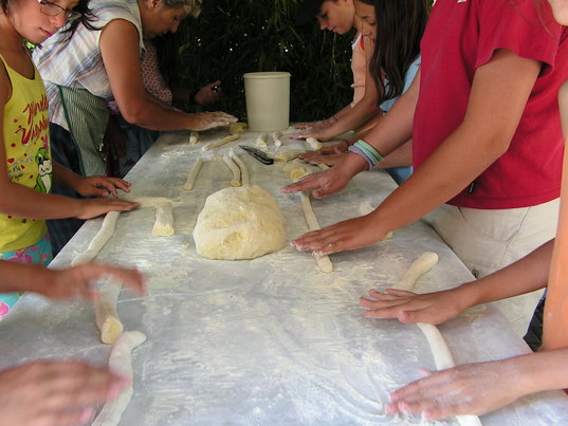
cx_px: 284
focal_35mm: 36
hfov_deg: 51.3
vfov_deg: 39.7
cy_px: 213
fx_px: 591
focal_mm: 6
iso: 64
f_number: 3.2
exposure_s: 1/50
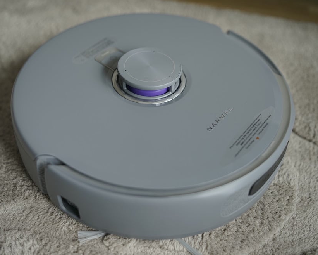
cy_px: 128
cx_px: 149
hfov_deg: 45.8
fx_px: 377
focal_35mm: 40
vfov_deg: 37.3
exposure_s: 1/60
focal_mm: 35
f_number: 2
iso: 320
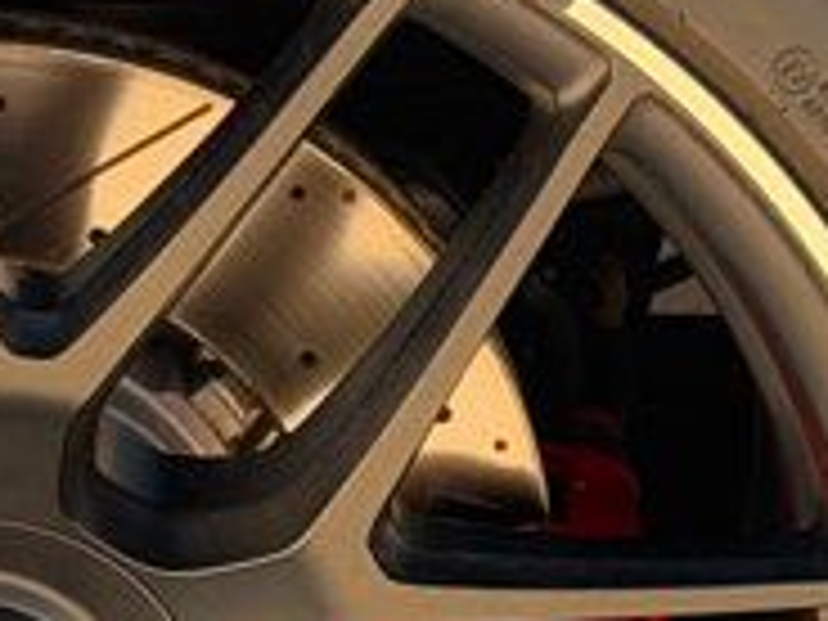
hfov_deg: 7.4
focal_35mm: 267
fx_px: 6387
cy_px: 657
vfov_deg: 5.6
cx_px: 45
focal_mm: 6.76
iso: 100
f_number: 1.78
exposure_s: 1/205
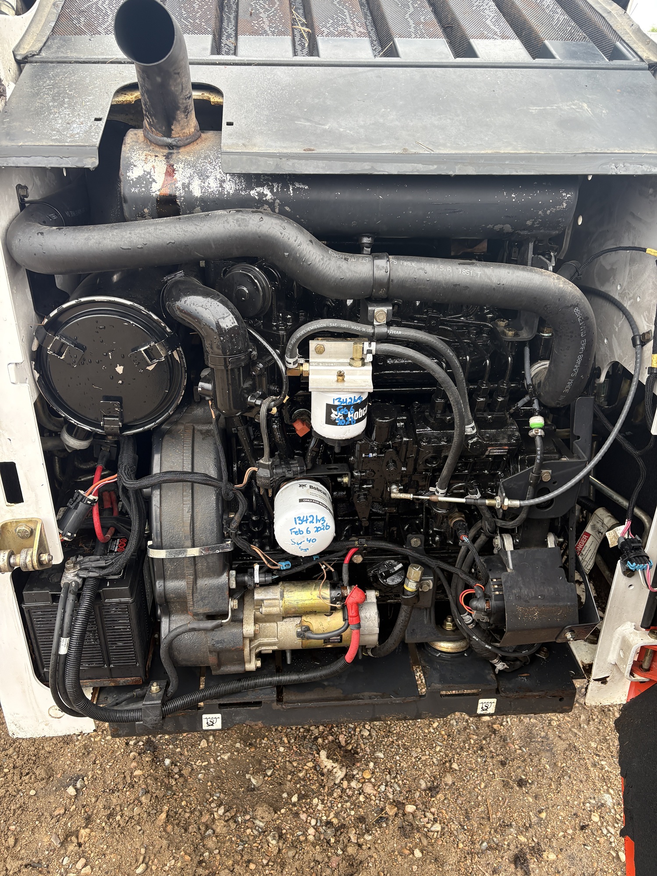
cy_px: 438
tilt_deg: -28.6
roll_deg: +0.9
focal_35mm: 26
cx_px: 328
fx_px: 658
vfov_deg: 67.3
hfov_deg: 53.1
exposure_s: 1/295
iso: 64
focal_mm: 5.96
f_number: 1.6
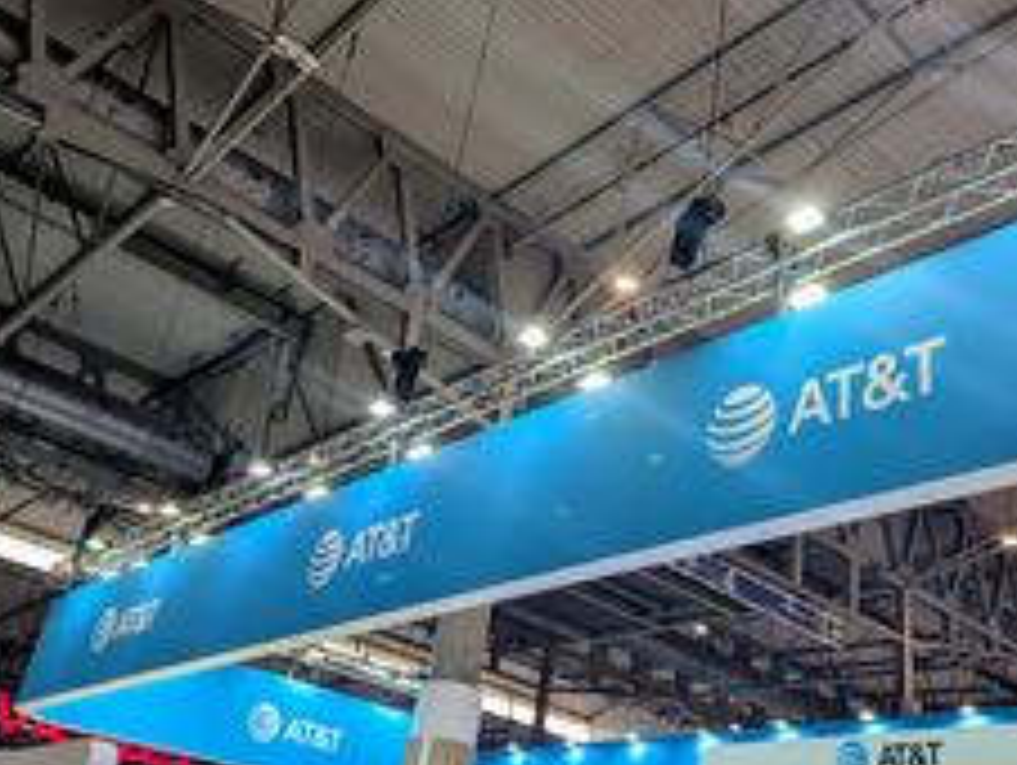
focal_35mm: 38
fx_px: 1118
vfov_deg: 37.8
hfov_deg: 48.7
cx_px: 598
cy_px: 412
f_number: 1.85
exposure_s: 1/100
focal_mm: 6.81
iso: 41
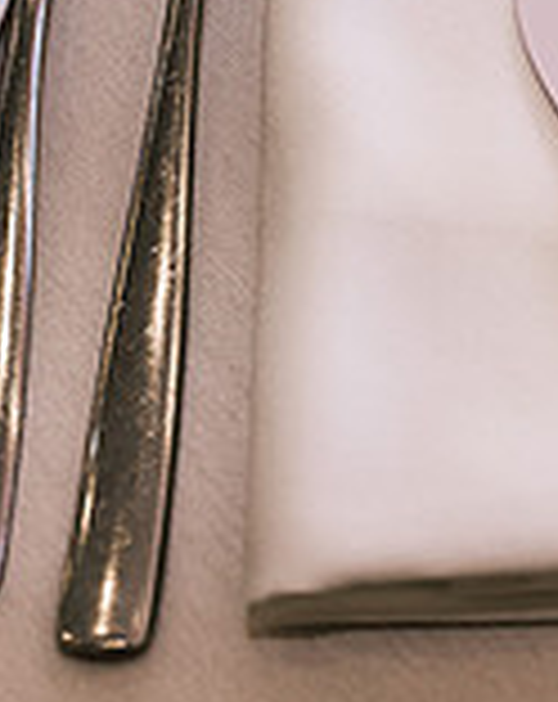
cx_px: 612
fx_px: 3047
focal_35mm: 147
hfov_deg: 10.3
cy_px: -133
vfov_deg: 12.8
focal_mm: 42
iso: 640
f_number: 4
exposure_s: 1/250
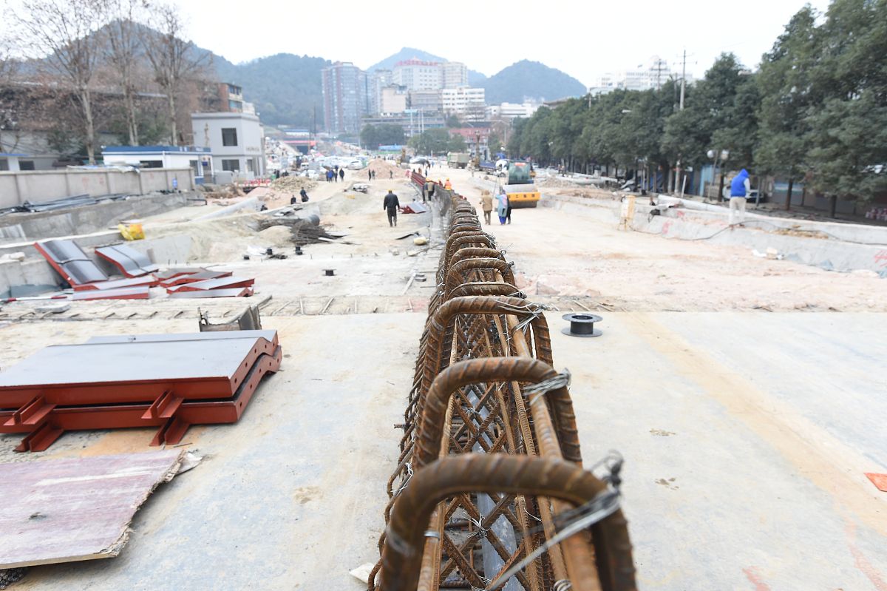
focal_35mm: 25
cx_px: 444
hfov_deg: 71.5
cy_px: 296
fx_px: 616
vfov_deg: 51.2
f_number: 9
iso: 1600
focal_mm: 25
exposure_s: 1/320
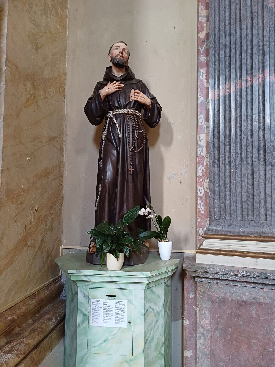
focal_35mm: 25
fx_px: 265
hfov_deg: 54.9
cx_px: 138
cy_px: 184
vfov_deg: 69.4
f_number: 1.8
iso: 400
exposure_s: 1/25
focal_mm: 4.65
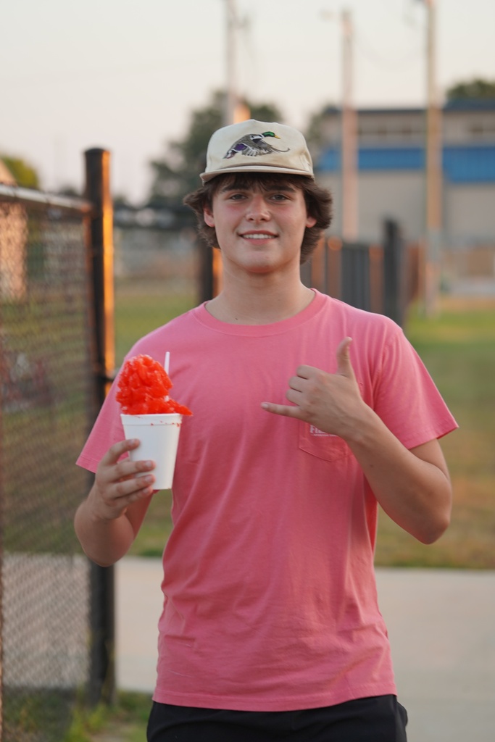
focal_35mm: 119
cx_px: 248
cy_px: 371
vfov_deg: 17.2
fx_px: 2453
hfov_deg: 11.5
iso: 320
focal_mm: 119
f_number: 4
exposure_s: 1/160
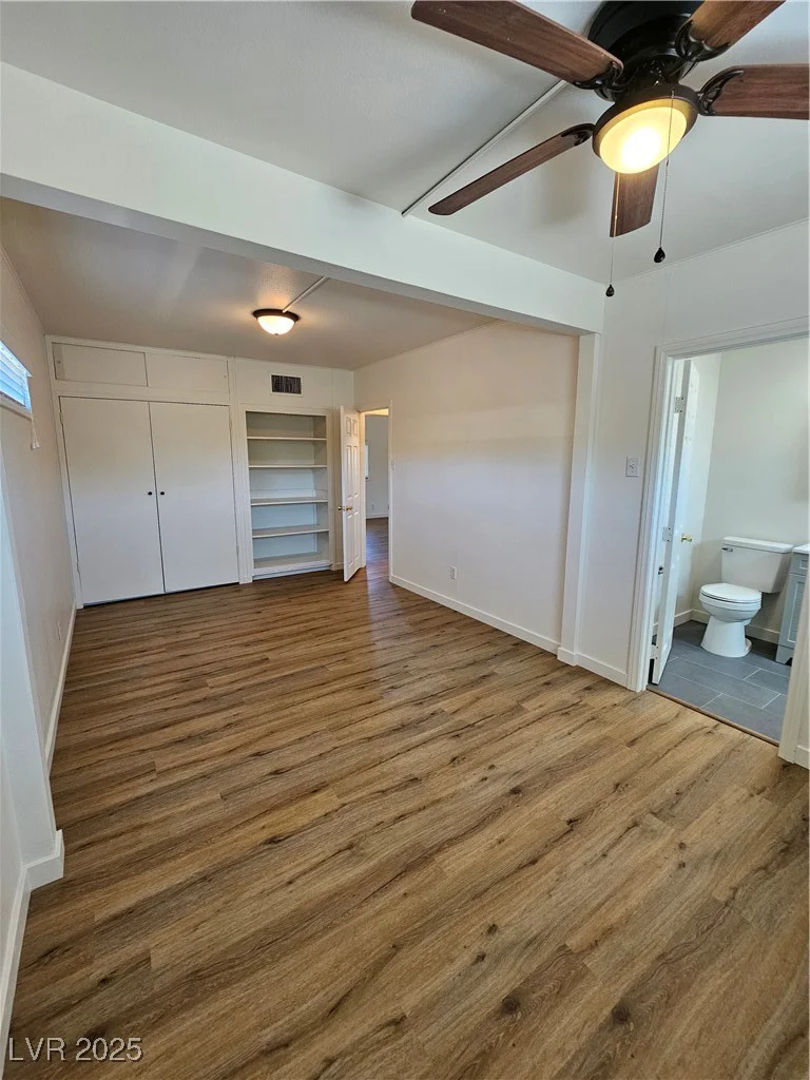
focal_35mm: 13
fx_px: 406
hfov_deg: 89.9
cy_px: 540
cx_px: 405
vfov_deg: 106.2
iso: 160
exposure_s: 1/60
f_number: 2.2
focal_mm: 2.2
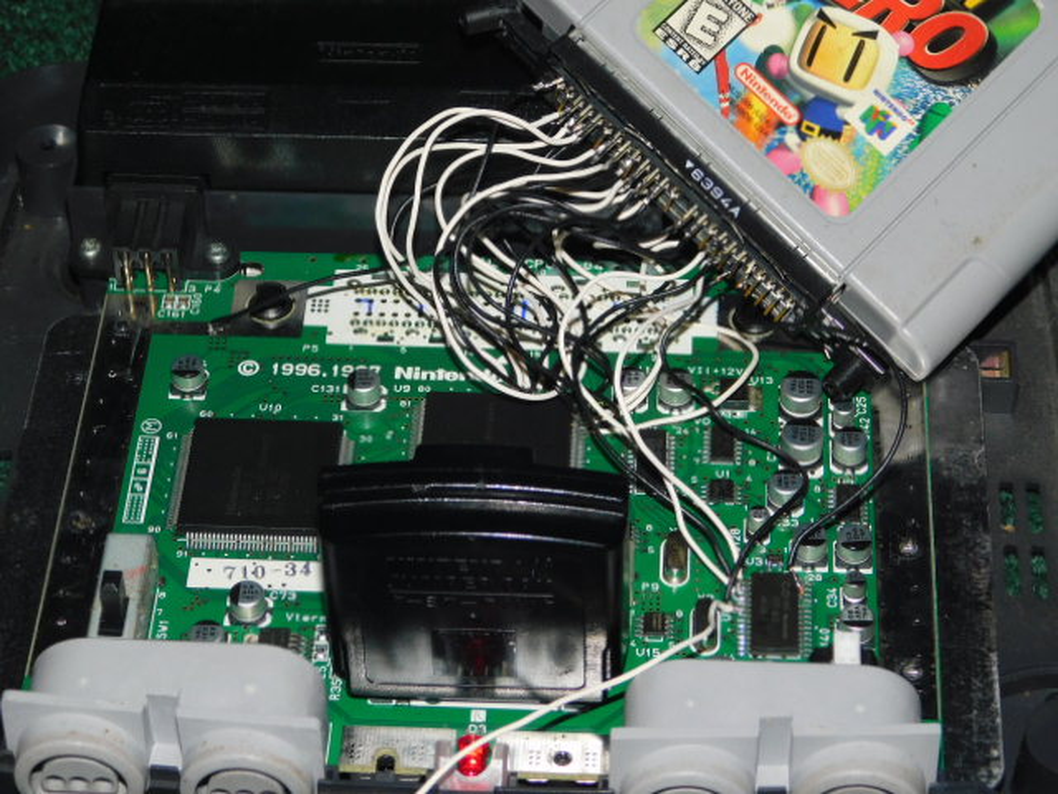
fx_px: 3026
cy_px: 397
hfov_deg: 19.8
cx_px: 529
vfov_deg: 14.9
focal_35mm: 99
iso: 200
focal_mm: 17.6
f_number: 4.6
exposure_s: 1/60
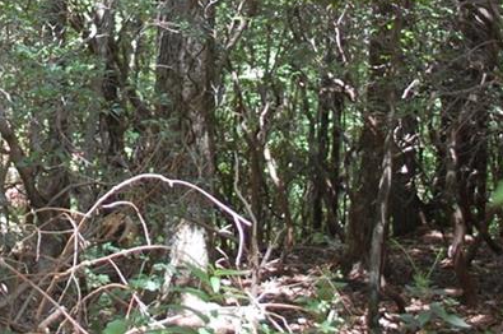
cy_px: -88
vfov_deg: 12.2
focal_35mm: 109
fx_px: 1520
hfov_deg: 18.4
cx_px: 38
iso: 400
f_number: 4.5
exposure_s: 1/60
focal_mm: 28
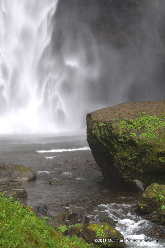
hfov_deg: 8.3
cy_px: 124
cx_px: 82
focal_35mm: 165
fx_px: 1136
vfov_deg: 12.5
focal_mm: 110
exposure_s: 1/125
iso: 250
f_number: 6.3
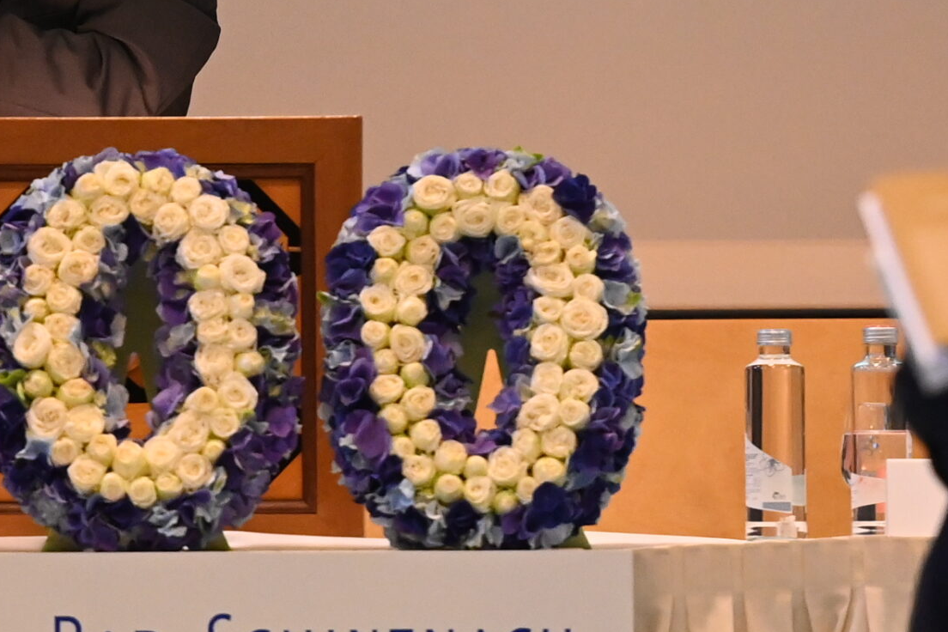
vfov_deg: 2.2
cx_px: 46
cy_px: 233
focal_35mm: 626
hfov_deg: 3.3
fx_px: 16483
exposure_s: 1/125
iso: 5000
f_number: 3.2
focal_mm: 180
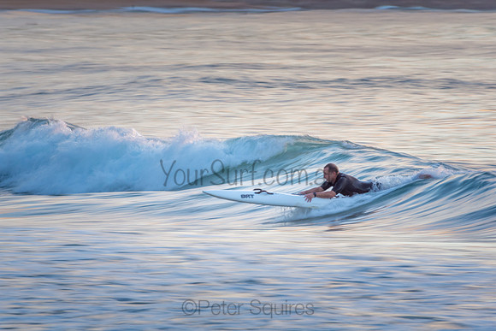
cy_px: 166
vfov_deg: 1.8
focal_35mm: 750
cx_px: 248
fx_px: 10335
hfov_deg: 2.7
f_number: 14
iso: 100
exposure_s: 1/20
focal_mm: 500
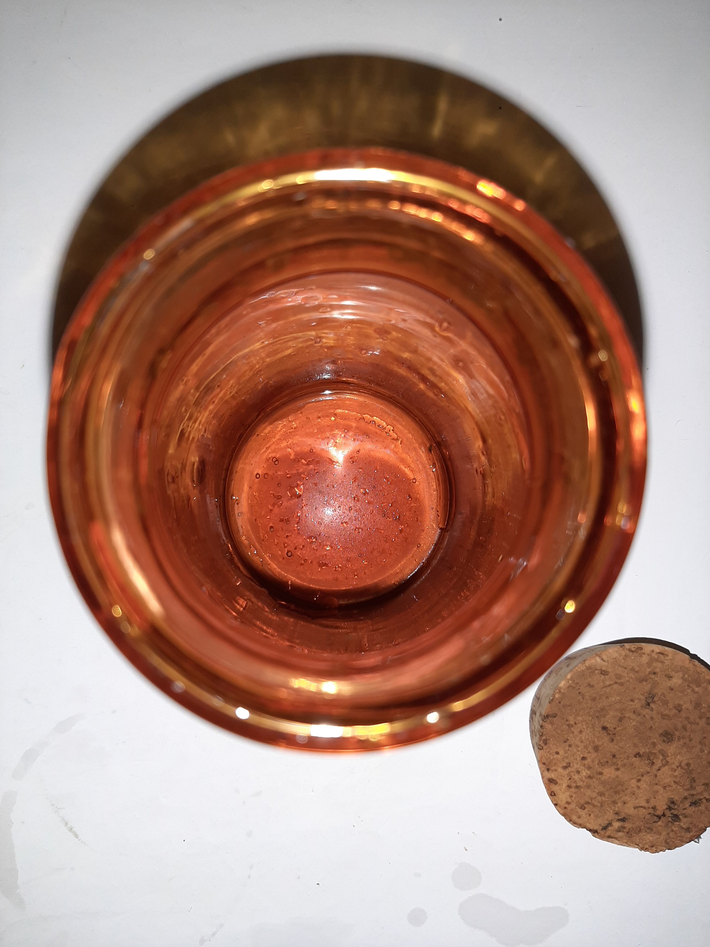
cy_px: 474
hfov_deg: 53.1
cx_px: 355
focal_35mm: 26
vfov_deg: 67.3
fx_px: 711
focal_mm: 3.93
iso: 1000
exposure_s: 1/17
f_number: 1.7
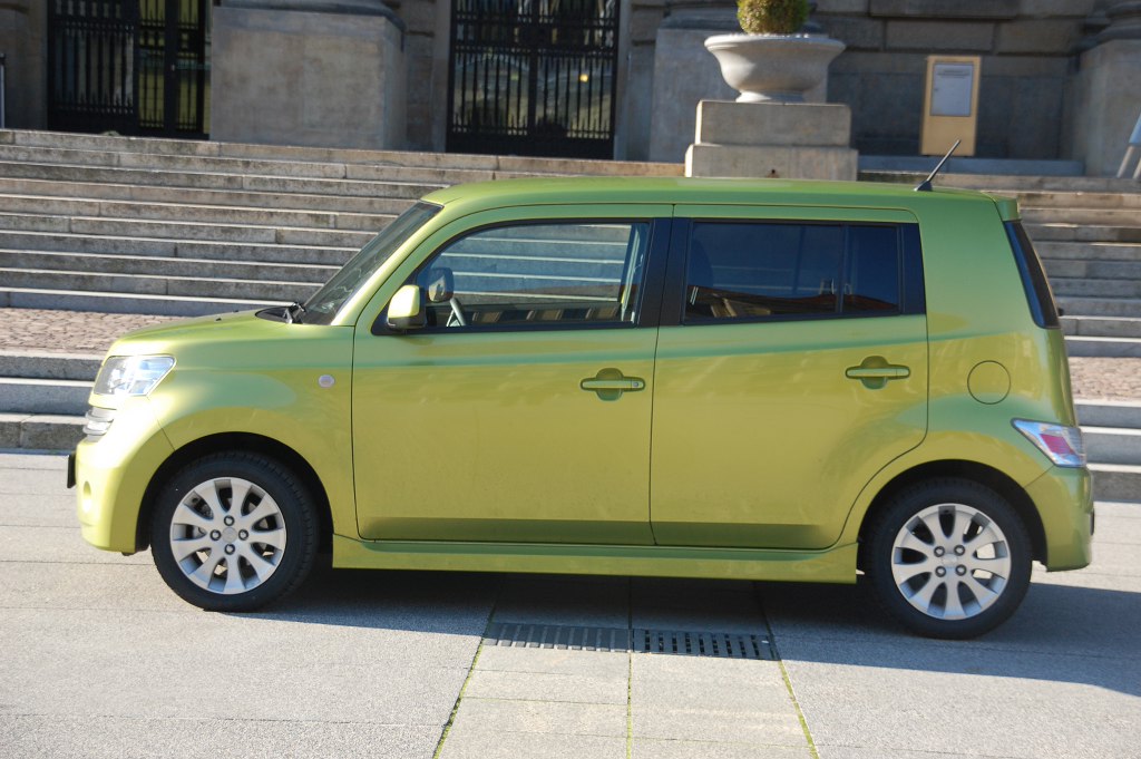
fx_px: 2850
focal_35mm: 90
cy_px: 380
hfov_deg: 22.6
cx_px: 570
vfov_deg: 15.2
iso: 360
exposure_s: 1/500
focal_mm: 60
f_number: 5.6
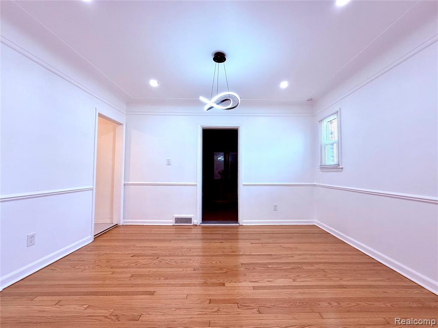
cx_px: 219
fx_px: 177
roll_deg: +0.2
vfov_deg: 85.6
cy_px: 164
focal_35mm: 14
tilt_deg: +2.3
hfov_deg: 102.1
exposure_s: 1/120
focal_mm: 2.22
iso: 125
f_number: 2.2
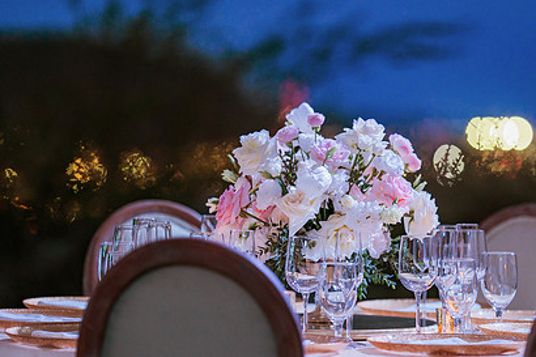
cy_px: 170
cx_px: 348
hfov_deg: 10.8
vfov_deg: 7.2
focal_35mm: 191
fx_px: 2842
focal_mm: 135
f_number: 1.8
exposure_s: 1/100
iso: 2000
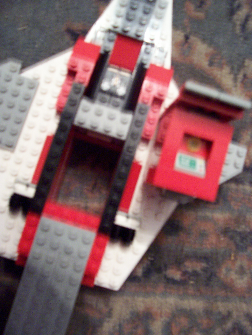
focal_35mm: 34
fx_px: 330
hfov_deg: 41.8
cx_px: 126
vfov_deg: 54.0
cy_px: 168
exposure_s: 1/2
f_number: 2.7
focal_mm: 5.6
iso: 160
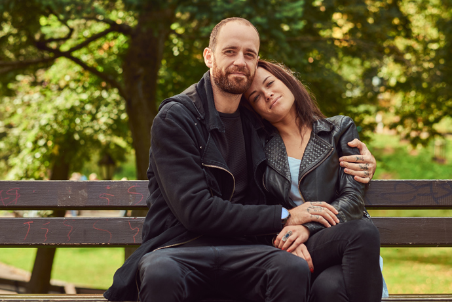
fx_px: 1055
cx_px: 226
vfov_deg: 16.3
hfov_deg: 24.2
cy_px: 151
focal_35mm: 84
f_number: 2.8
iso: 200
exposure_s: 1/500
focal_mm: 56
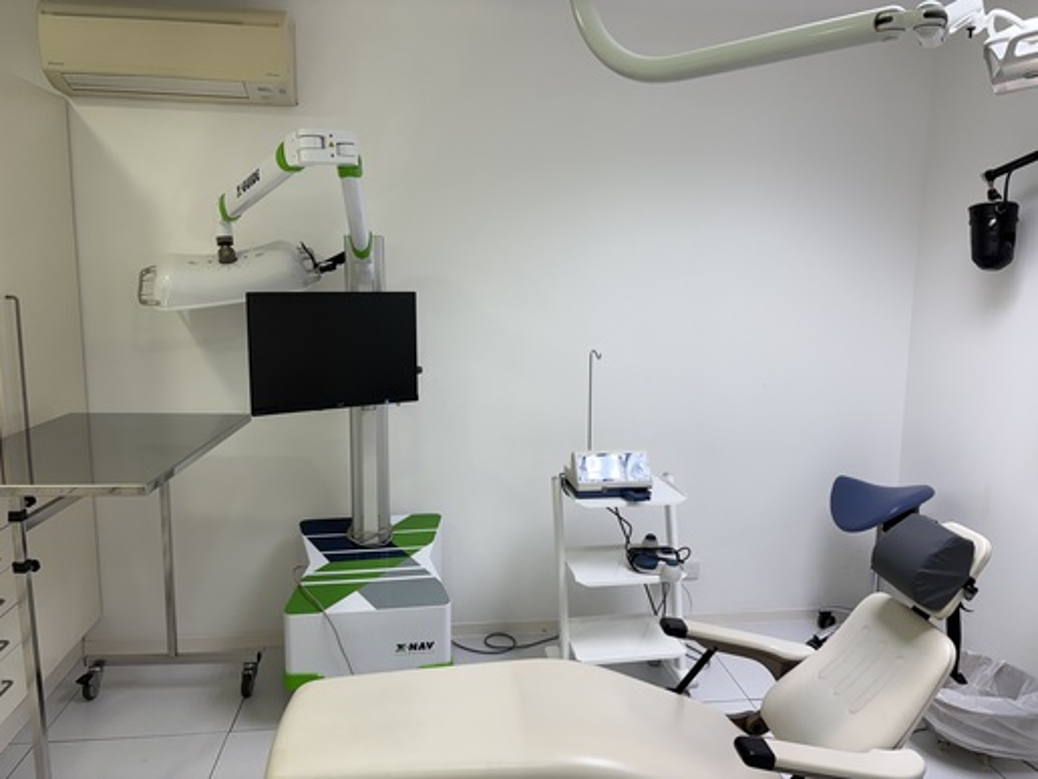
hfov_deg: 67.3
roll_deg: -0.3
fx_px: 780
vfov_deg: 53.1
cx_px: 519
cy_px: 390
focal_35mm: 26
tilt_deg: -8.1
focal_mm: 5.96
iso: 40
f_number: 1.6
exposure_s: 1/100
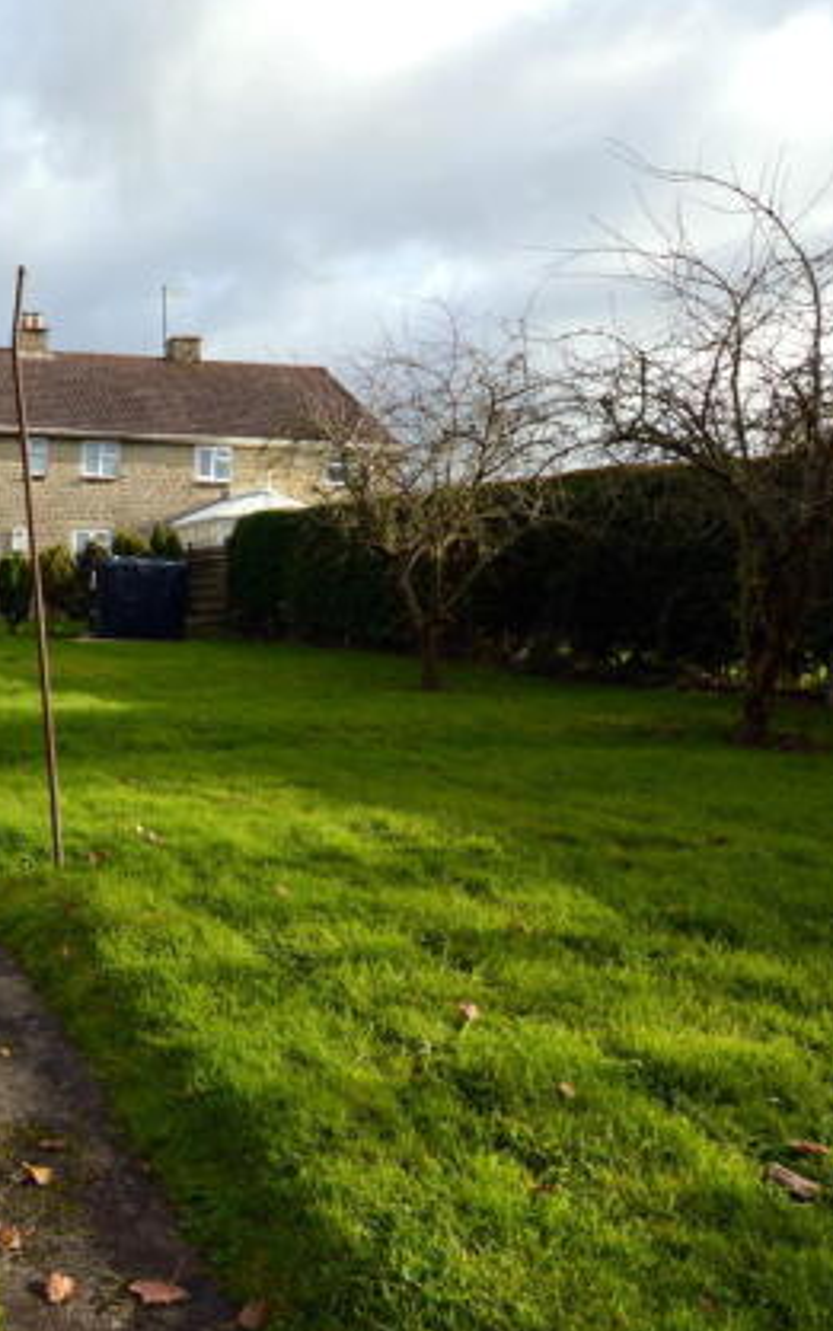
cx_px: -166
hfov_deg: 38.1
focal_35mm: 24
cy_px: 654
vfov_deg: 74.8
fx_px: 871
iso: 100
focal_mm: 10
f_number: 7.1
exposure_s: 1/200
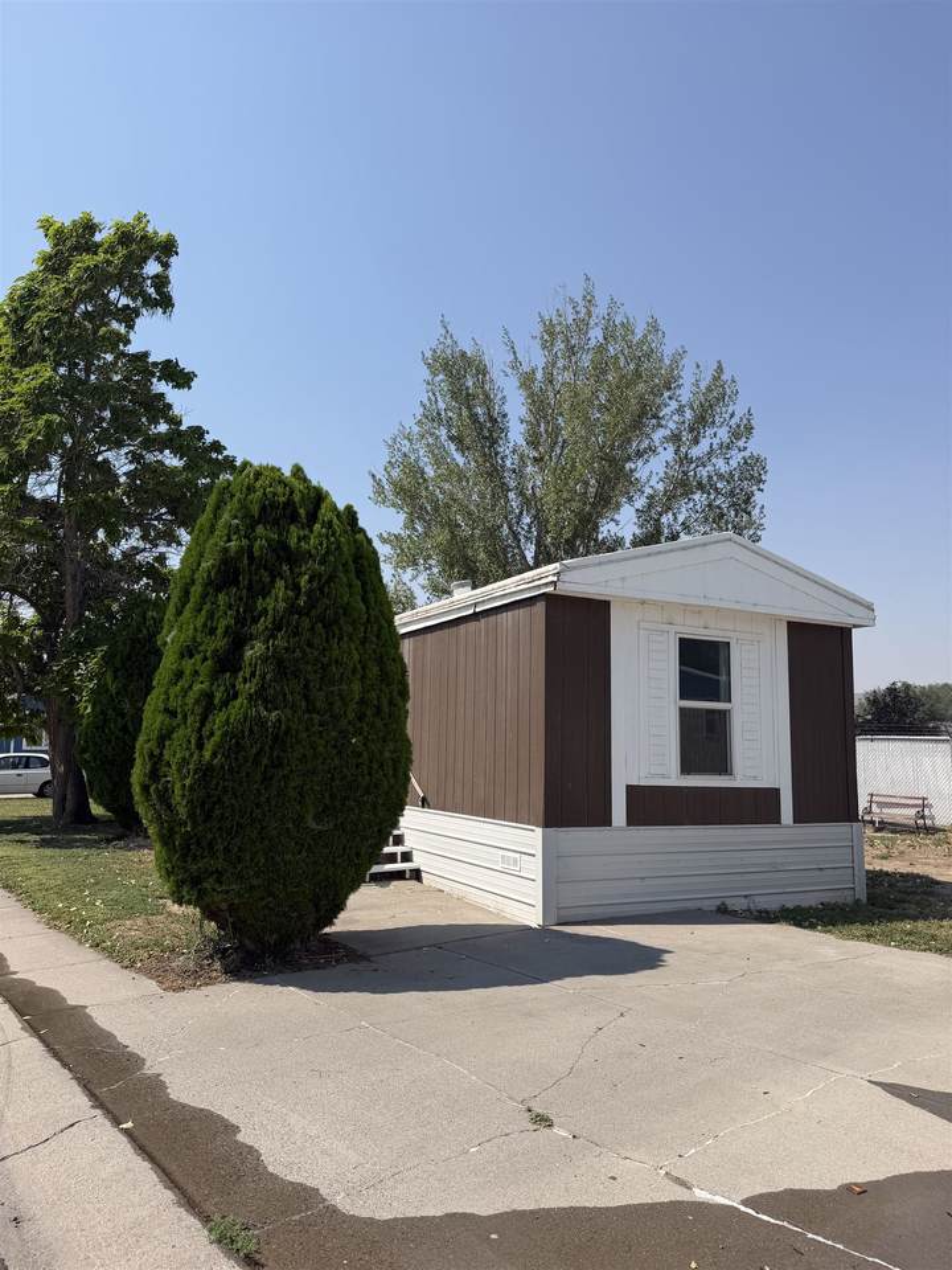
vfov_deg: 71.6
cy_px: 635
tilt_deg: +6.4
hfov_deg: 56.8
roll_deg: -0.3
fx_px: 880
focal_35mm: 24
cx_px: 476
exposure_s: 1/5714
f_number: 1.78
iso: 80
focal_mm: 6.76
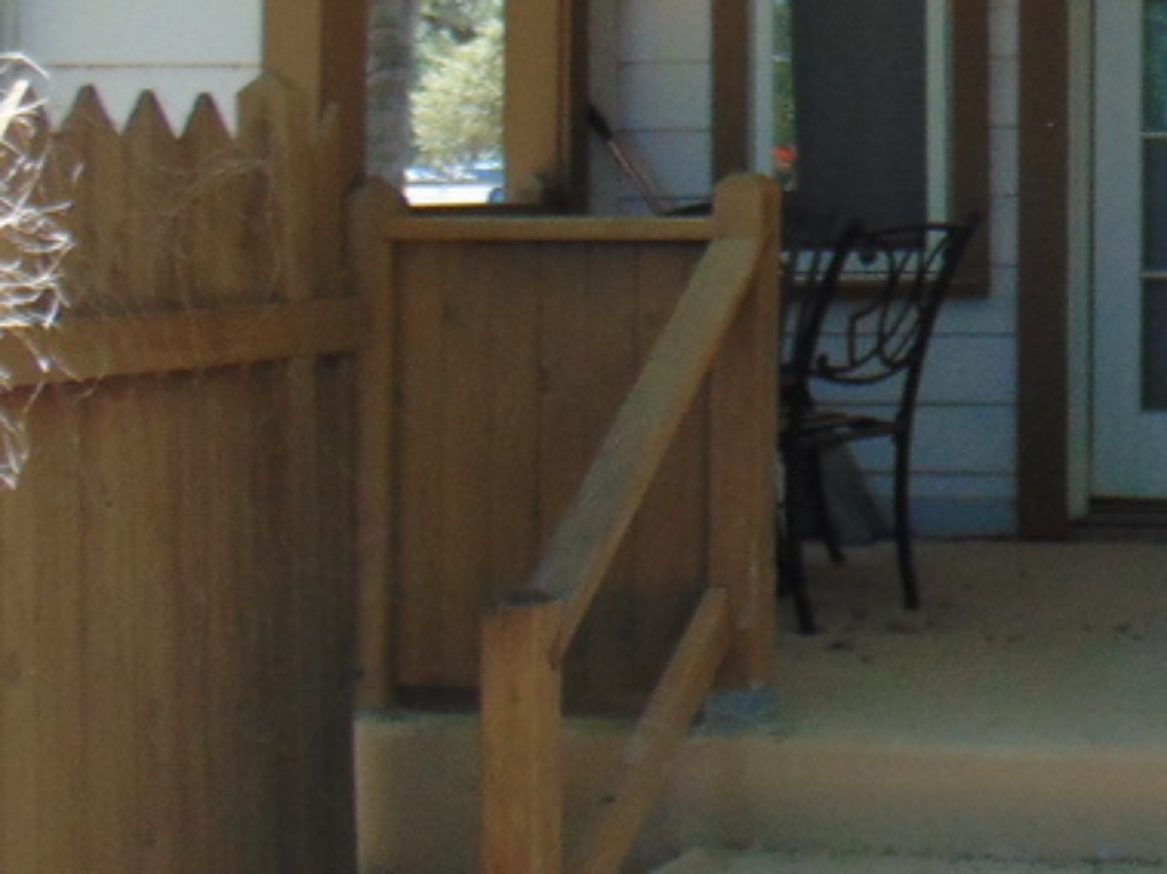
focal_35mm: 95
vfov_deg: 15.3
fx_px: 3202
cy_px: 28
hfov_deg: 19.4
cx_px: 1416
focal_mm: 4.5
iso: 80
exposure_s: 1/200
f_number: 3
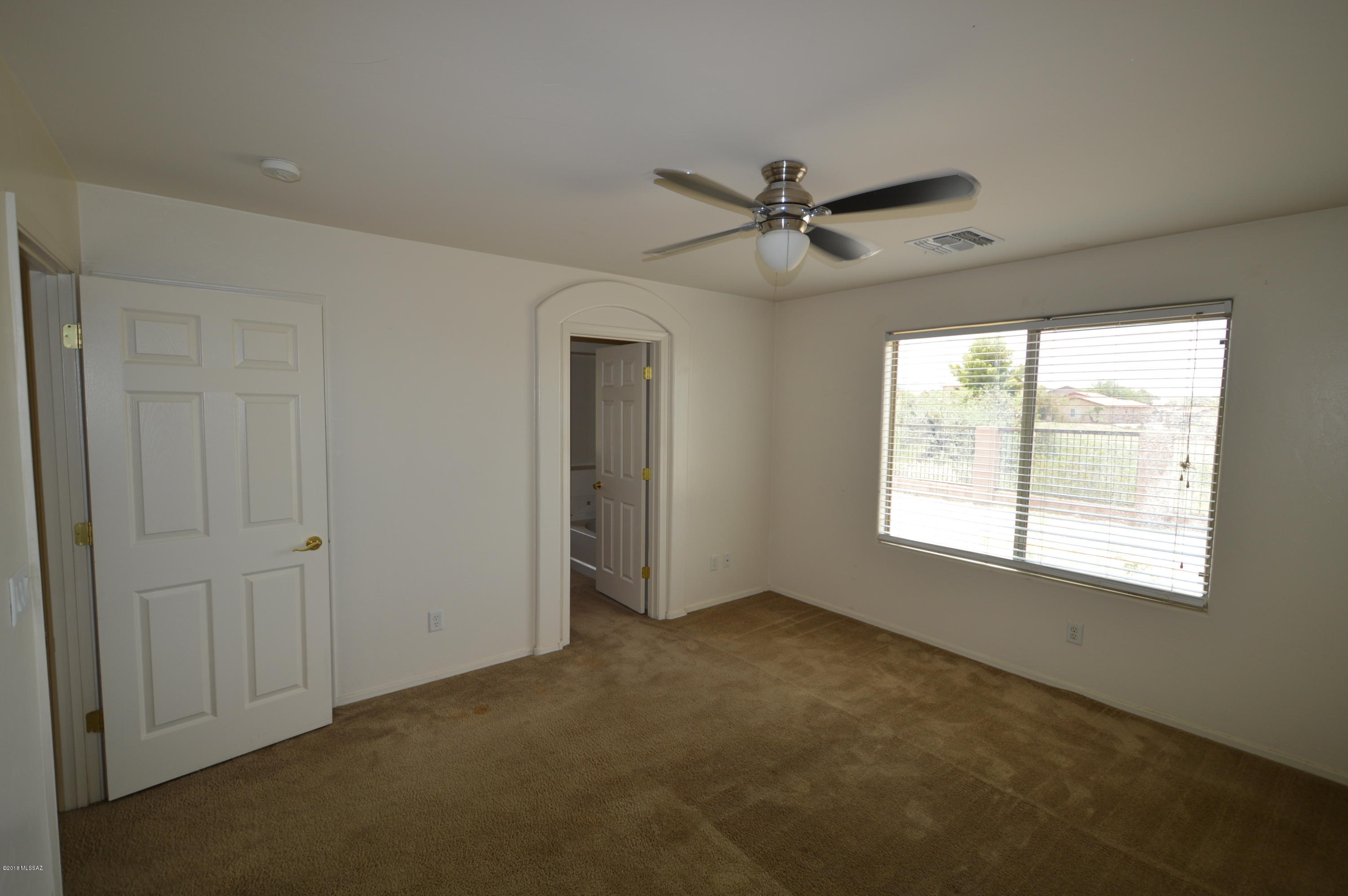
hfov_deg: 100.4
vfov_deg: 77.2
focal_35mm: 15
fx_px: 561
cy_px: 448
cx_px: 674
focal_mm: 10
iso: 125
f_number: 4
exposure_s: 1/125
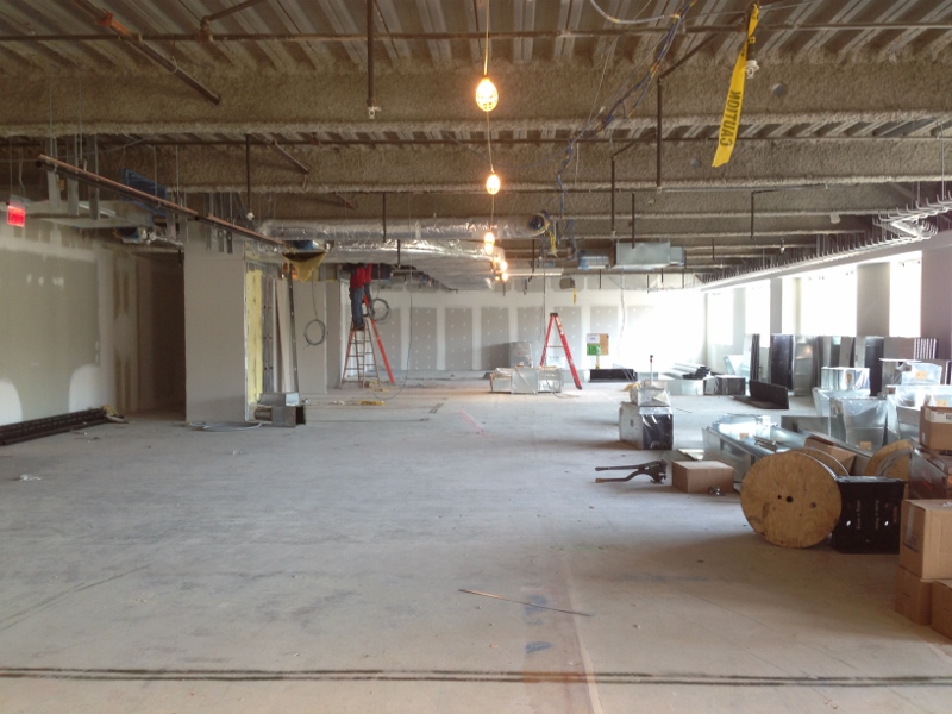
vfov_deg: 42.9
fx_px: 908
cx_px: 476
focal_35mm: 33
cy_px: 357
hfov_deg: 55.4
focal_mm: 4.12
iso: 64
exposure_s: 1/20
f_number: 2.4
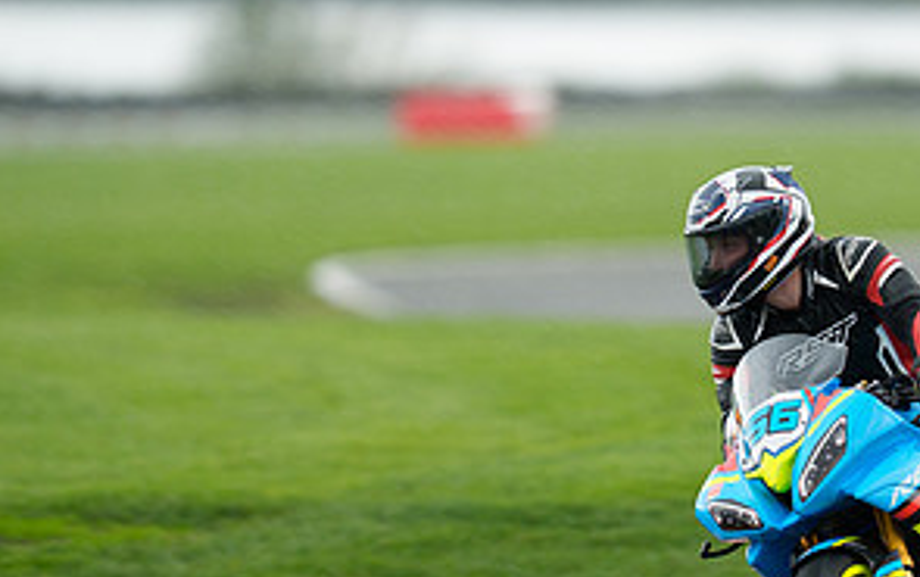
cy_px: 270
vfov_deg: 1.6
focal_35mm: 845
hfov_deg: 2.5
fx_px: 21207
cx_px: 843
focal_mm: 400
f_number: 3.2
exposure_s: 1/320
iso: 400
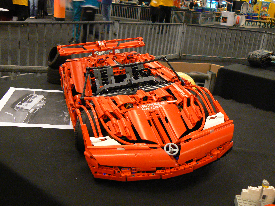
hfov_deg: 45.8
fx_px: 326
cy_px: 103
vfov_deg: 35.1
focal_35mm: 41
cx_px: 138
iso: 200
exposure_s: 1/6
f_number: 2.8
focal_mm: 6.9
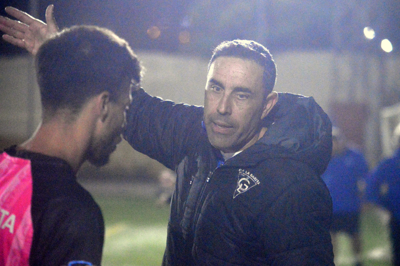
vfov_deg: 6.8
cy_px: 133
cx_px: 200
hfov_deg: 10.2
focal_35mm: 202
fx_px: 2249
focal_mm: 135
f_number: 4.8
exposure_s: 1/160
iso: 6400
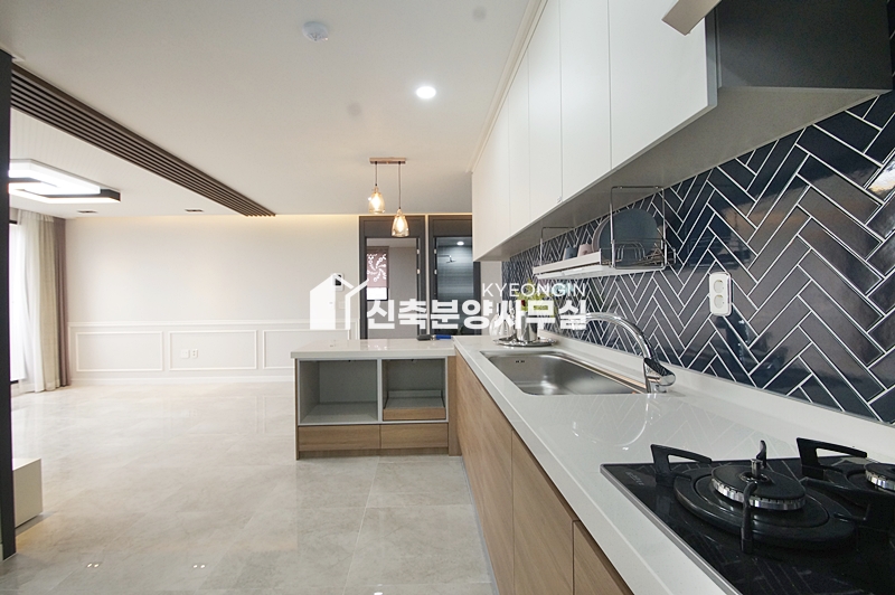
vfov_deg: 77.2
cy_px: 298
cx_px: 448
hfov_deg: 100.4
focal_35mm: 15
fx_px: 373
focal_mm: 10
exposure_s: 1/25
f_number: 9
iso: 800
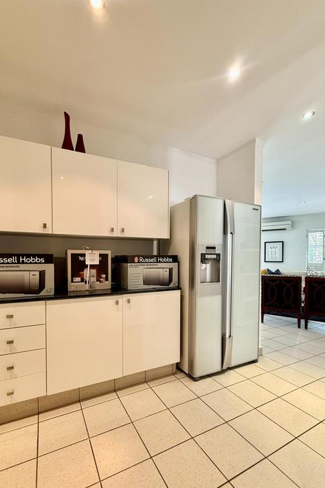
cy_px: 266
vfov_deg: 96.5
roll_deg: -0.1
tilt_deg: -1.3
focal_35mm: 16
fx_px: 217
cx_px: 147
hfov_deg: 73.5
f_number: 2.2
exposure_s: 1/50
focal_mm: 2.22
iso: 200
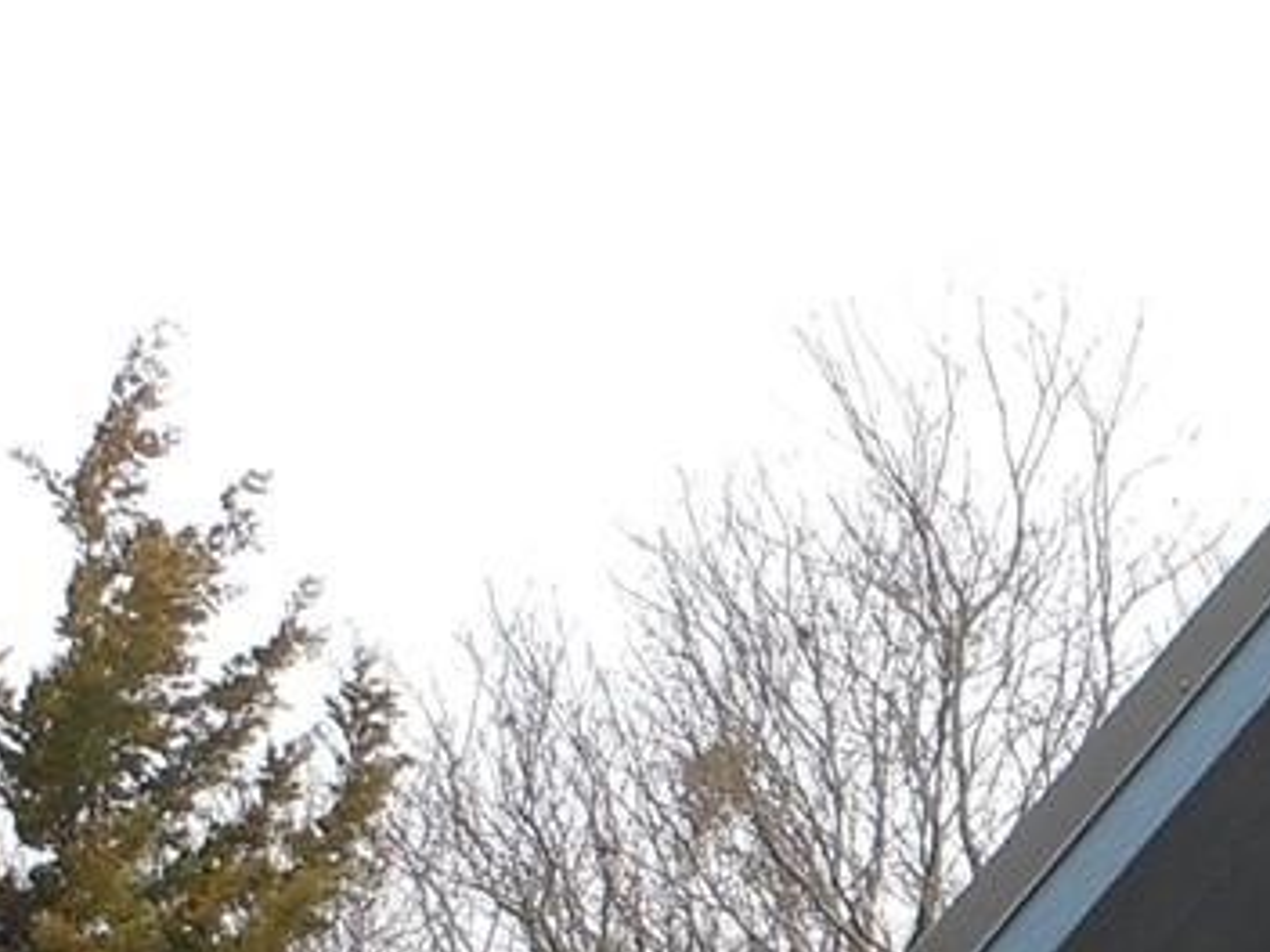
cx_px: 2096
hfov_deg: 11.5
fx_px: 5980
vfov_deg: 8.6
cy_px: 1940
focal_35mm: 163
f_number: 3.7
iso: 80
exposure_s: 1/160
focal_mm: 5
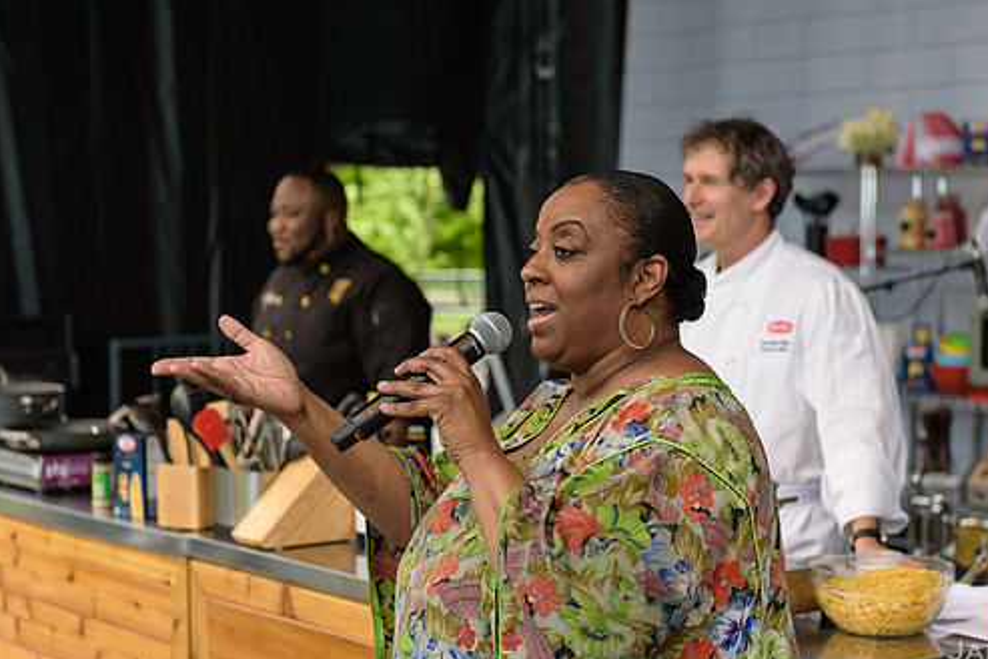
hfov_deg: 27.7
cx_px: 559
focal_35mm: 73
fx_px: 2004
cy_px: 317
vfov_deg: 18.7
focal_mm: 62
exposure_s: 1/800
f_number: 3.2
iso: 250
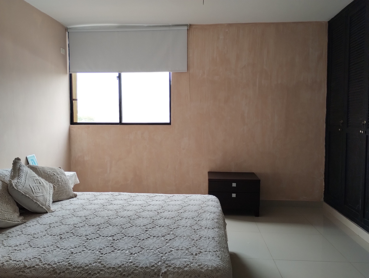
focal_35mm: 28
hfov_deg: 63.4
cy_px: 139
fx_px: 299
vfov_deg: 49.9
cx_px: 184
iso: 166
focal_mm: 4.27
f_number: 1.8
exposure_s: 1/60
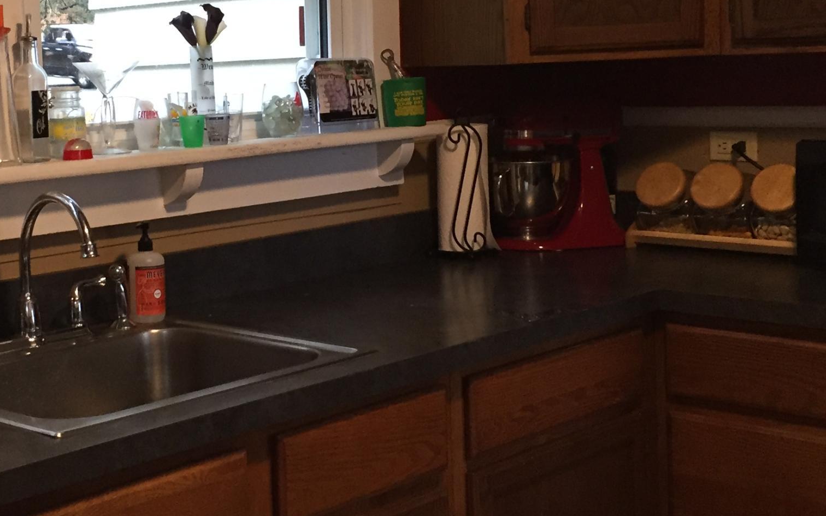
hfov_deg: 33.1
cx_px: 247
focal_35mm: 61
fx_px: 1373
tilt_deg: -5.0
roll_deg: +1.3
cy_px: 156
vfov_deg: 21.2
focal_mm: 4.15
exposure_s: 1/30
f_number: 2.2
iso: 160
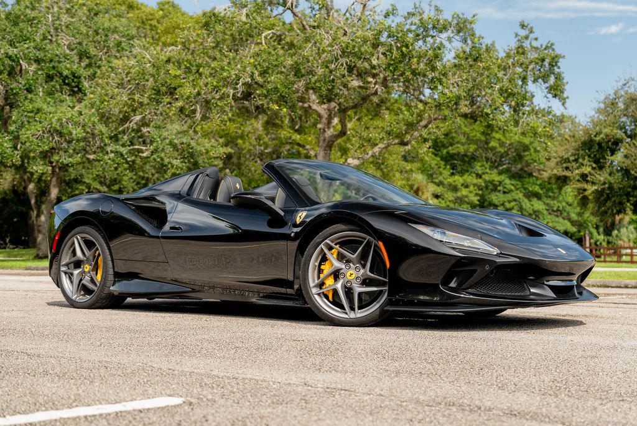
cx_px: 321
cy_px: 213
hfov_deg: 34.6
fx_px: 1021
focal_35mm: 58
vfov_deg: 23.5
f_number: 4
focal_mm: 57
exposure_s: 1/160
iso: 80
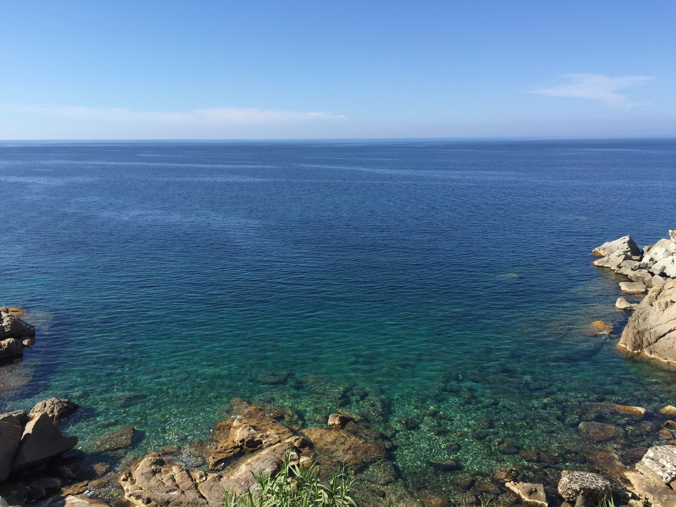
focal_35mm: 29
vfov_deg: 48.2
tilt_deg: -11.1
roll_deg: -0.1
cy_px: 254
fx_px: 566
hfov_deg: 61.7
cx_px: 338
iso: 32
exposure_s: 1/1883
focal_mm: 4.15
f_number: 2.2
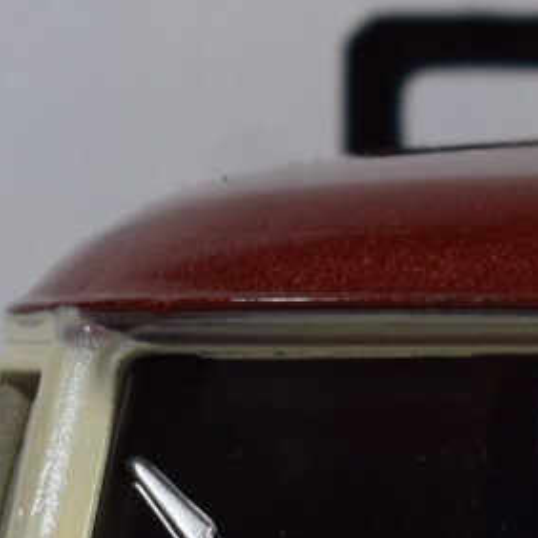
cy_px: 587
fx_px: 7719
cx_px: 700
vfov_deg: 4.0
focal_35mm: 439
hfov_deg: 4.0
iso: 400
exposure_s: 1/60
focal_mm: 38
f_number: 8
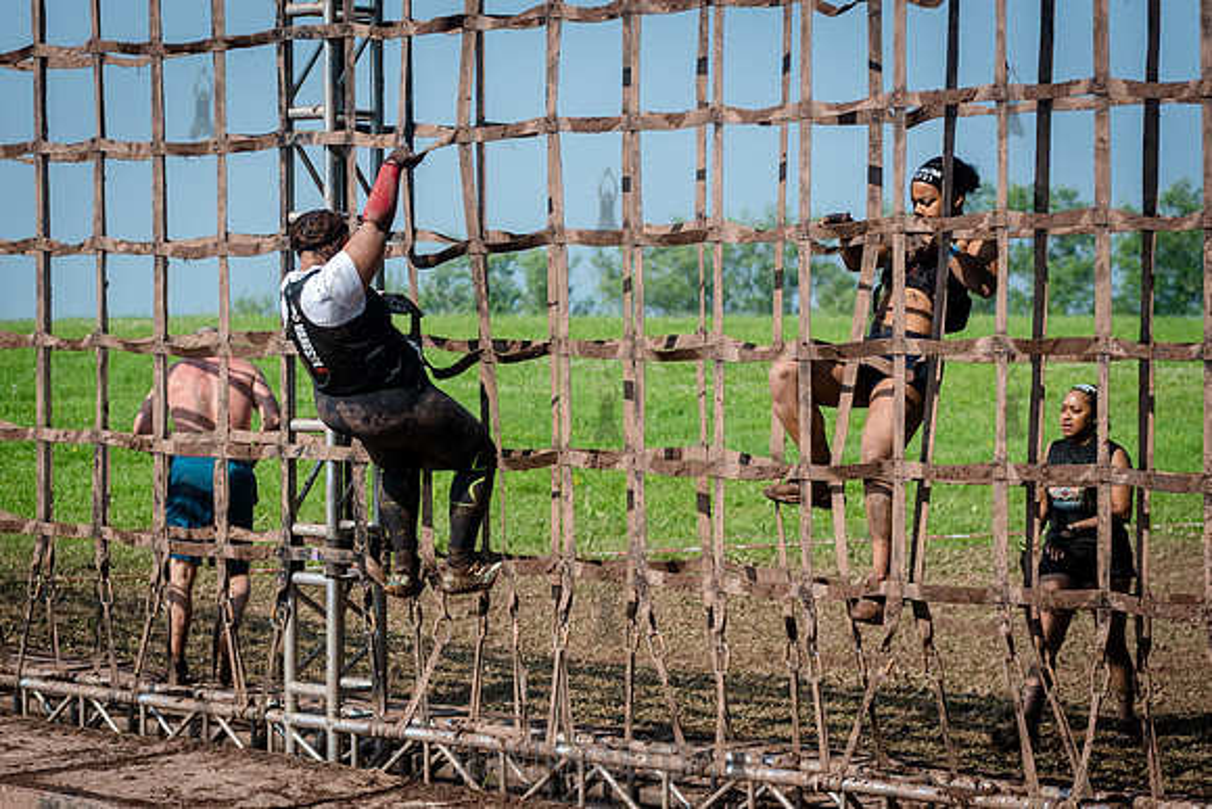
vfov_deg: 14.1
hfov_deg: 21.0
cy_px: 431
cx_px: 590
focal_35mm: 97
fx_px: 3273
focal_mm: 80
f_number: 4.5
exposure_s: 1/1000
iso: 250
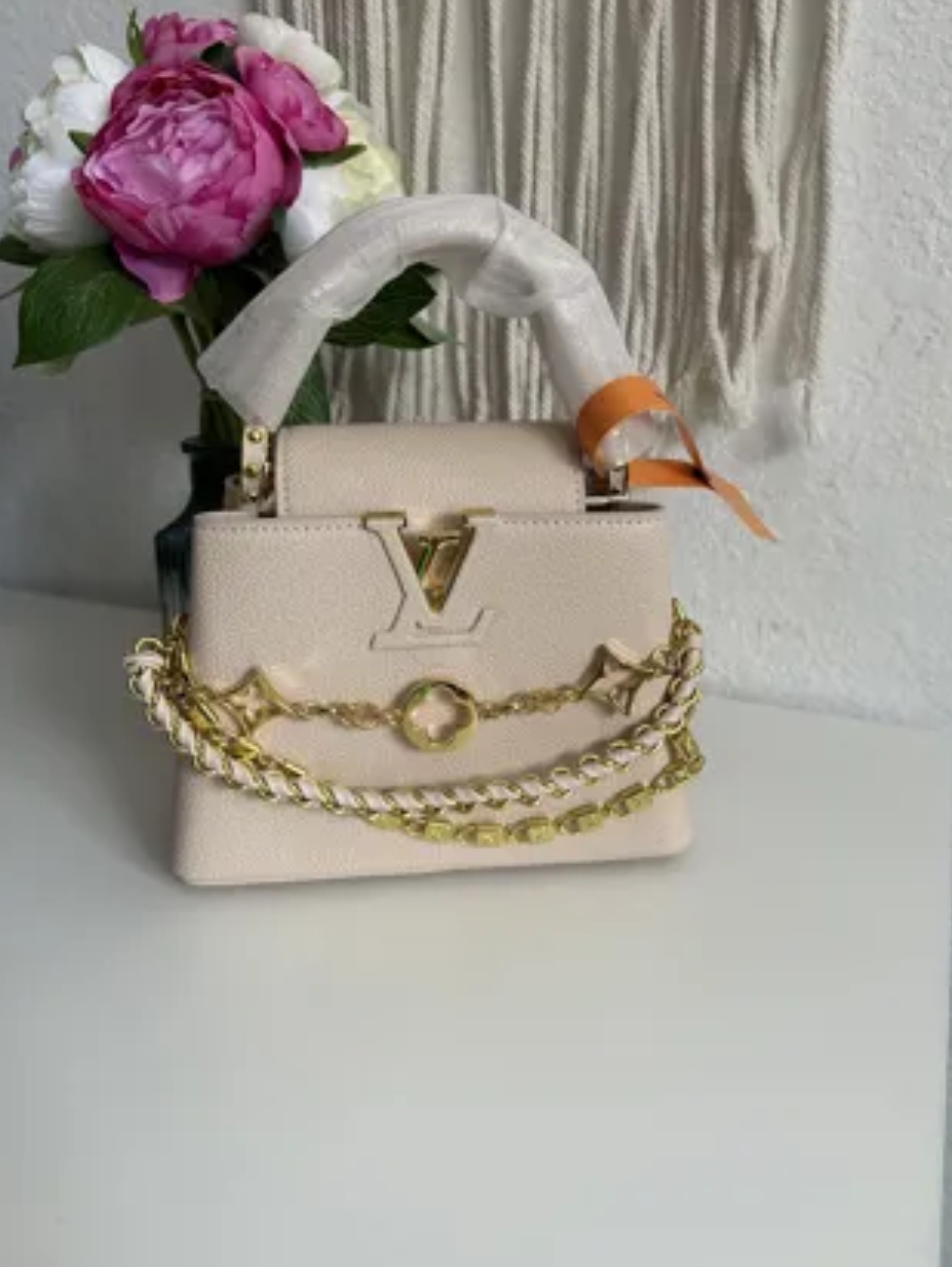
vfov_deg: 63.2
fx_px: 1025
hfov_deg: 49.8
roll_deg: -1.6
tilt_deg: -16.3
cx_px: 518
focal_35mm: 28
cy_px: 564
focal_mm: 6.86
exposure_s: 1/121
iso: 200
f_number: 1.78
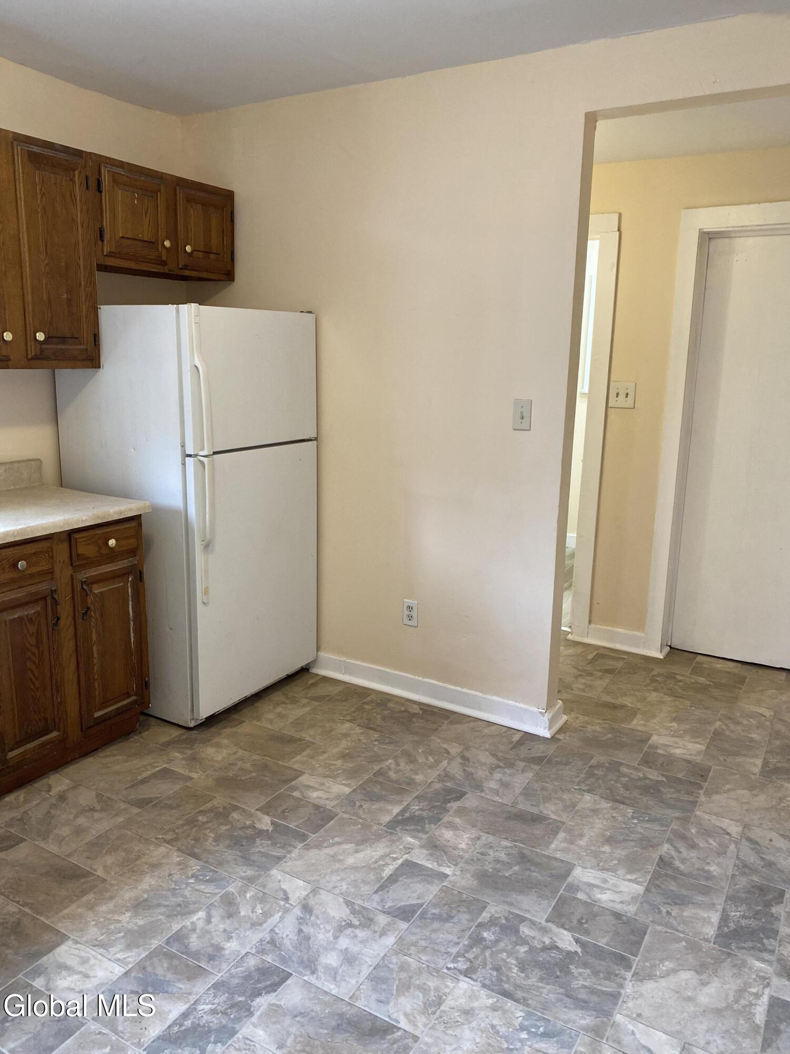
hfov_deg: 53.1
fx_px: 791
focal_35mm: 26
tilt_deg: -10.7
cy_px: 527
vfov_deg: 67.3
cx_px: 395
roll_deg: +0.0
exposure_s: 1/60
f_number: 1.8
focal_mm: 4.25
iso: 125
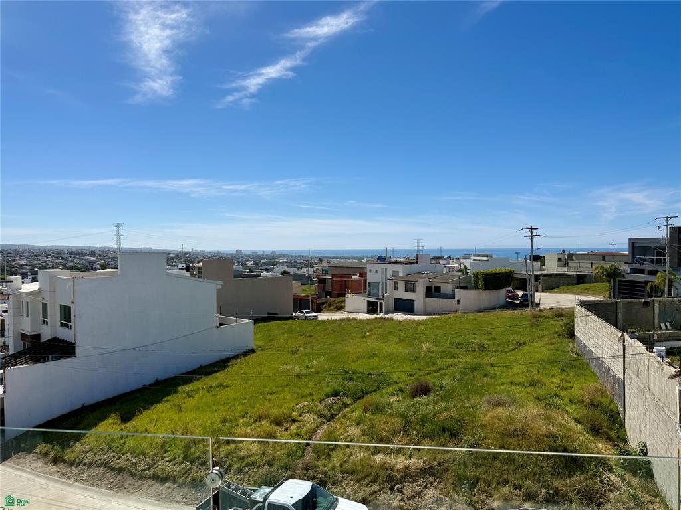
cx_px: 340
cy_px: 255
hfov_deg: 71.6
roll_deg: +0.5
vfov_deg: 56.8
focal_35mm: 24
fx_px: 472
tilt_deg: -1.5
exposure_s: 1/9091
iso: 80
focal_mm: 6.76
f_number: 1.78
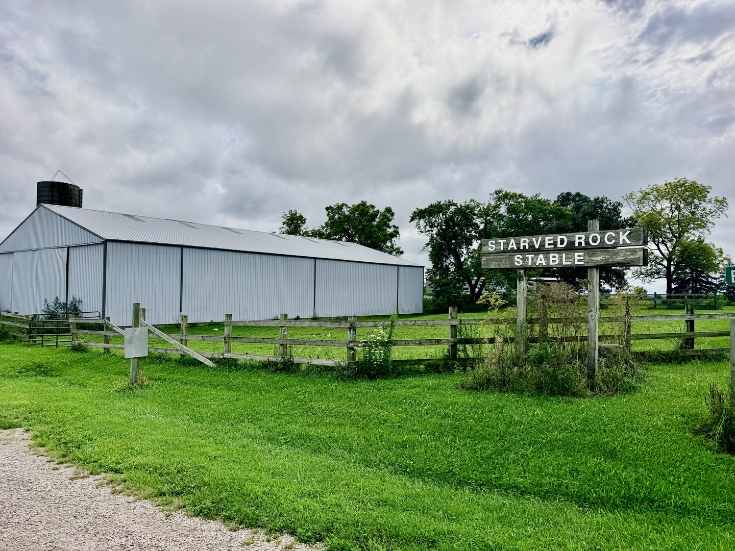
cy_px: 276
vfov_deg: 56.8
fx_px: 510
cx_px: 368
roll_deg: -0.9
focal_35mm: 24
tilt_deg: +1.2
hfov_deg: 71.6
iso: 80
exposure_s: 1/11905
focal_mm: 6.76
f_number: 1.78
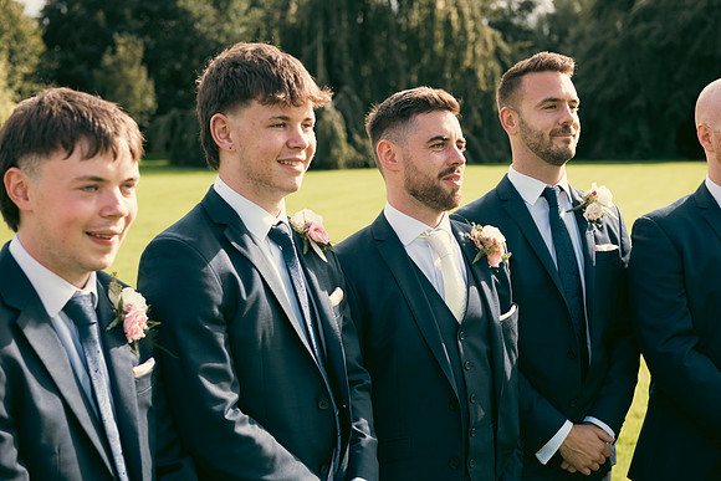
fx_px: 1242
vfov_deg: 21.9
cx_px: 360
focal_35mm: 62
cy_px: 240
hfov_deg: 32.4
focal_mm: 62
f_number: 5
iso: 200
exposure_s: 1/320
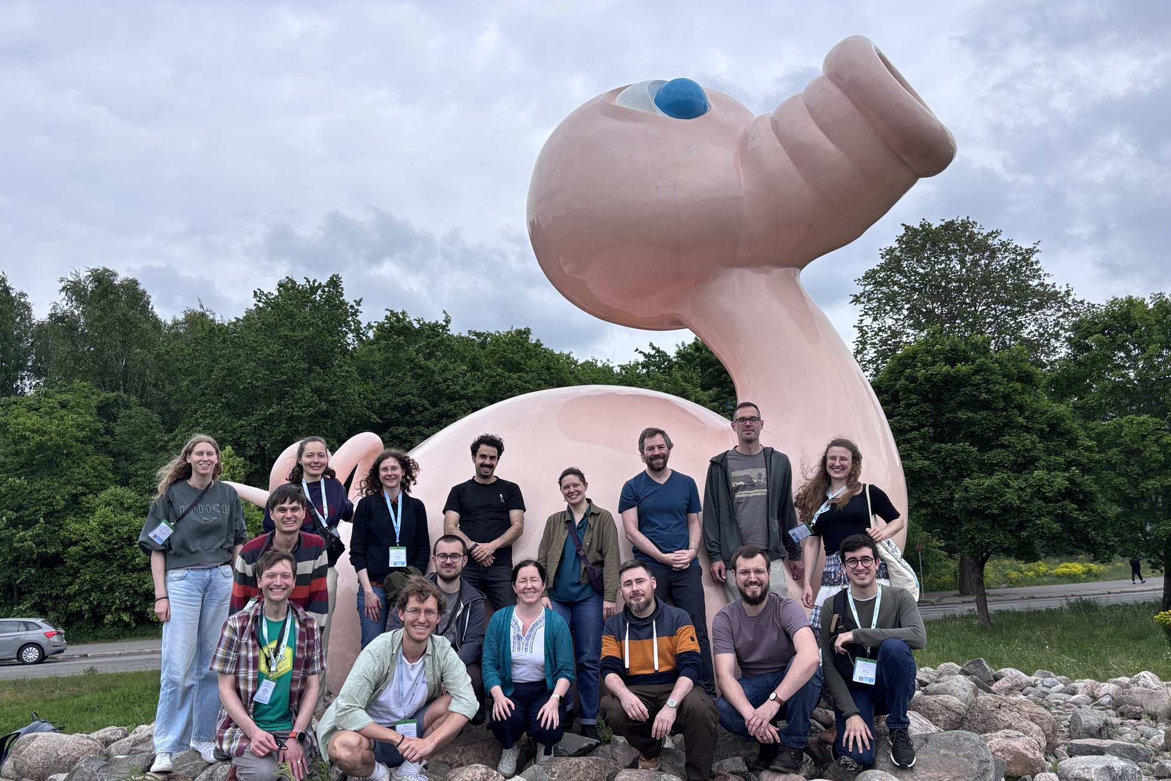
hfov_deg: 65.5
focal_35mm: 28
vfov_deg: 46.2
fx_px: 911
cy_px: 452
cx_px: 576
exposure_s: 1/2513
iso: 50
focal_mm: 5.96
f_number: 1.6
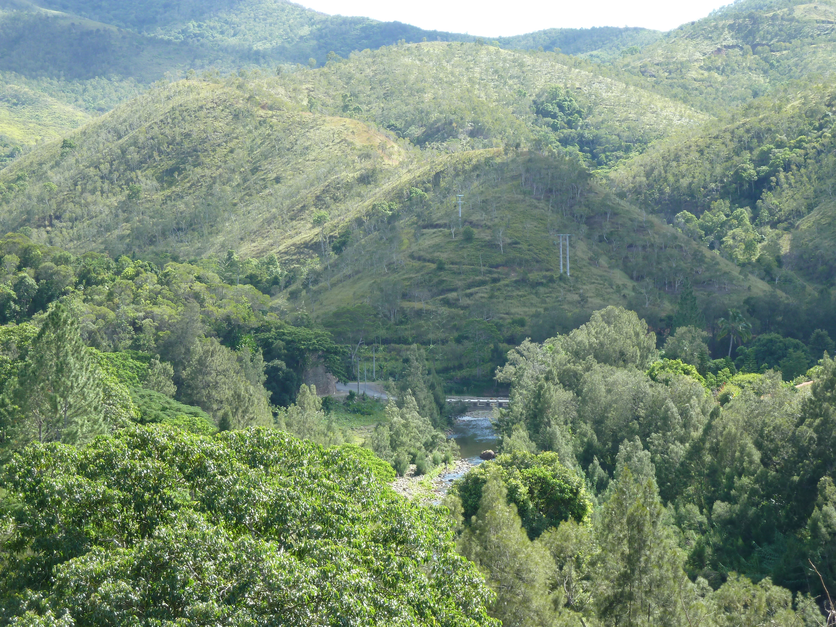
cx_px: 418
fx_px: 2174
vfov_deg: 16.4
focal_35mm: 90
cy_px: 314
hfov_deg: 21.8
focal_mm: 14.7
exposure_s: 1/125
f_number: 4.3
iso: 80
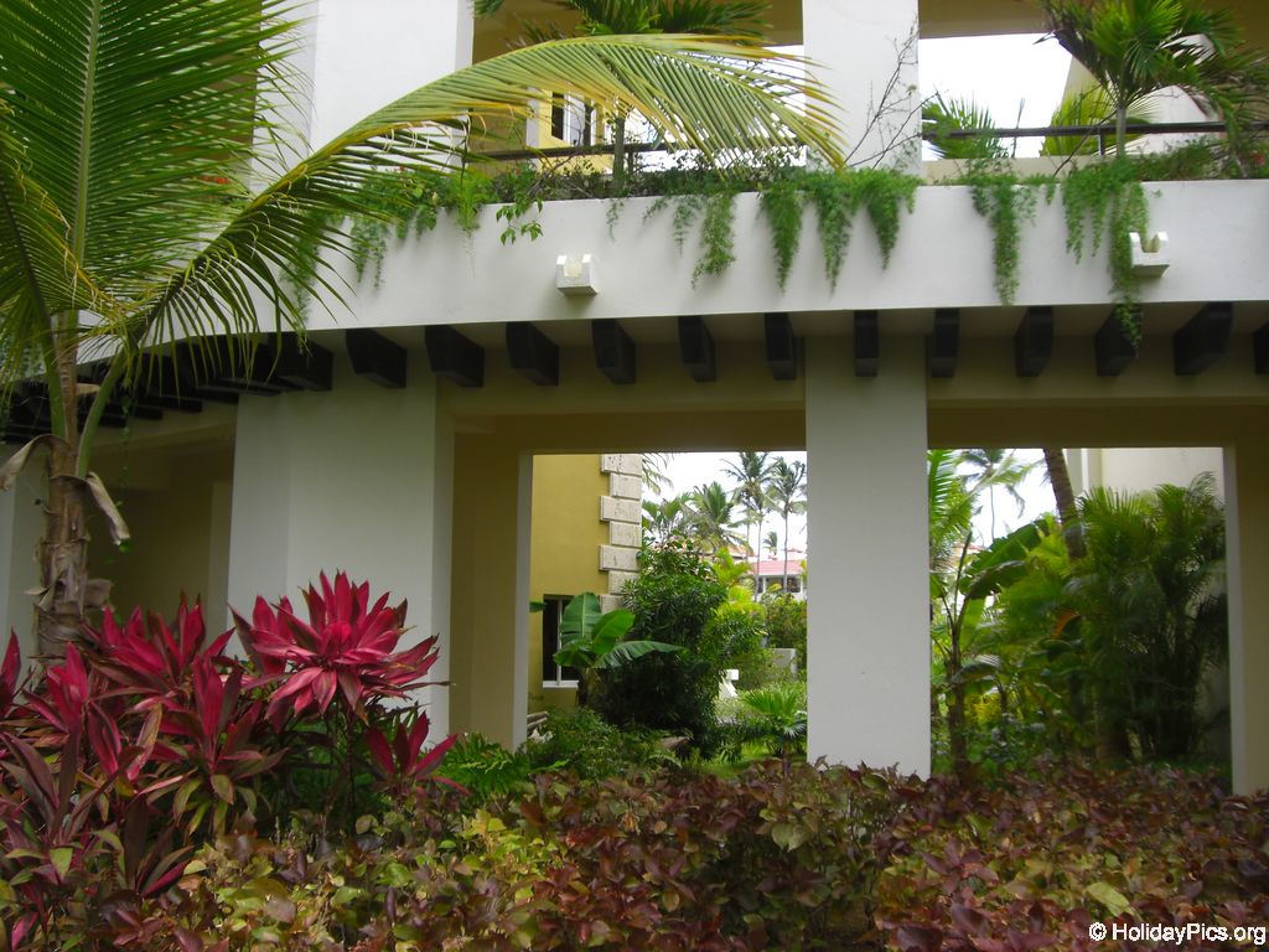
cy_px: 476
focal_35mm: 38
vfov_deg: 37.7
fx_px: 1393
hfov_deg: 49.0
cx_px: 634
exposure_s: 1/250
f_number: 2.7
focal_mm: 6.2
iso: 64
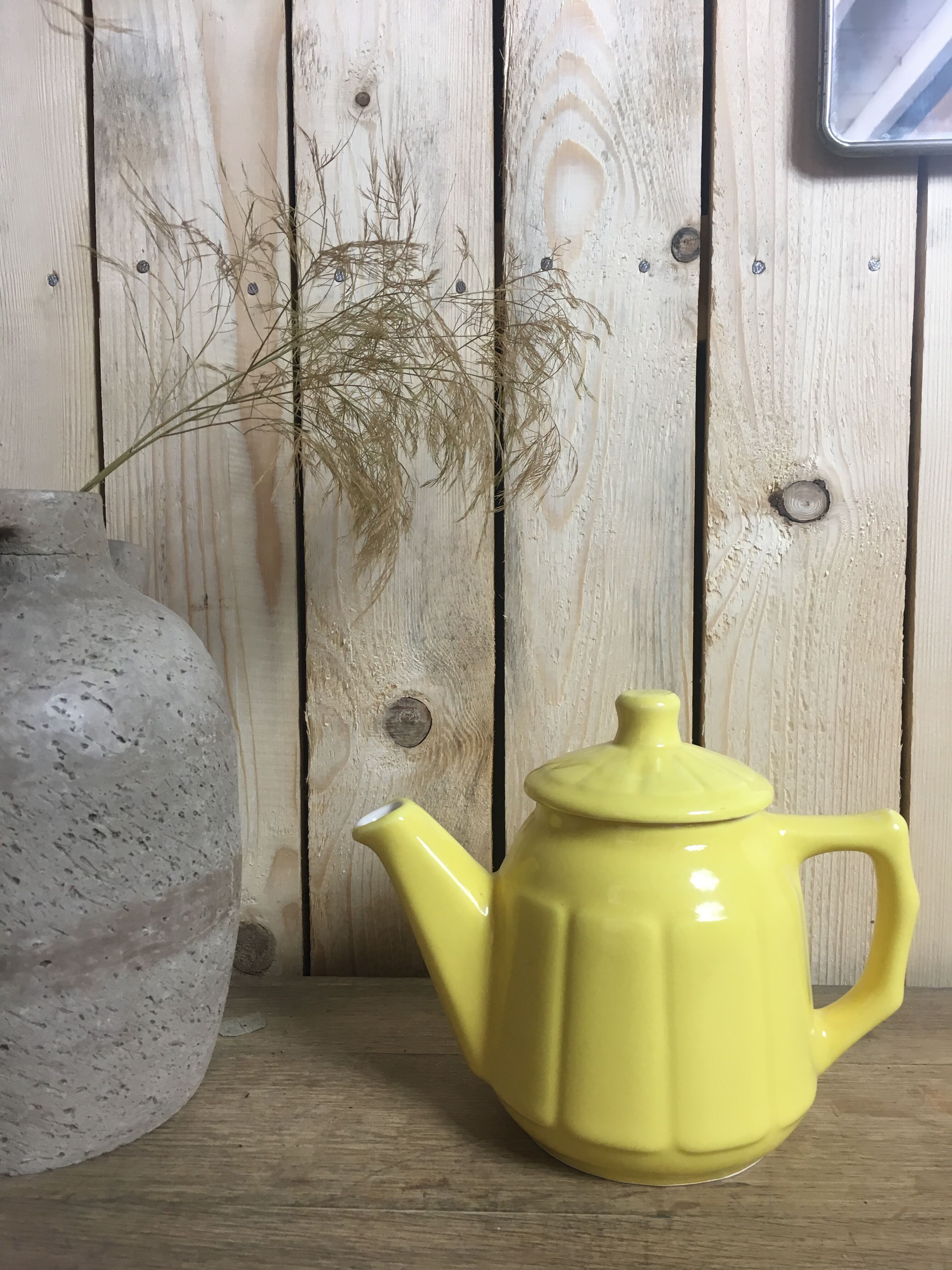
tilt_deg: -6.1
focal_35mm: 29
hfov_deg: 48.2
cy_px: 635
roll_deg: +0.3
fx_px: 1063
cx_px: 476
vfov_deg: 61.7
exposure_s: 1/33
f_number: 2.2
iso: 64
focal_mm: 4.15
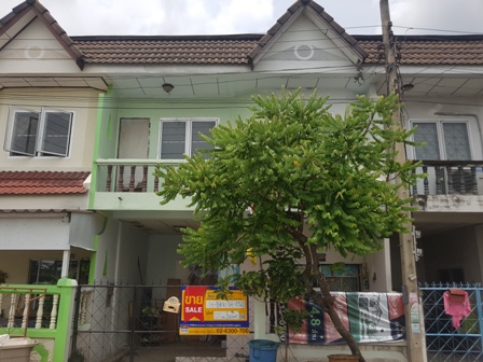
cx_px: 242
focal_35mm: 26
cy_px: 181
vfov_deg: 53.1
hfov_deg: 67.3
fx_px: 363
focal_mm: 4.2
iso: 50
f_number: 1.7
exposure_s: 1/2936
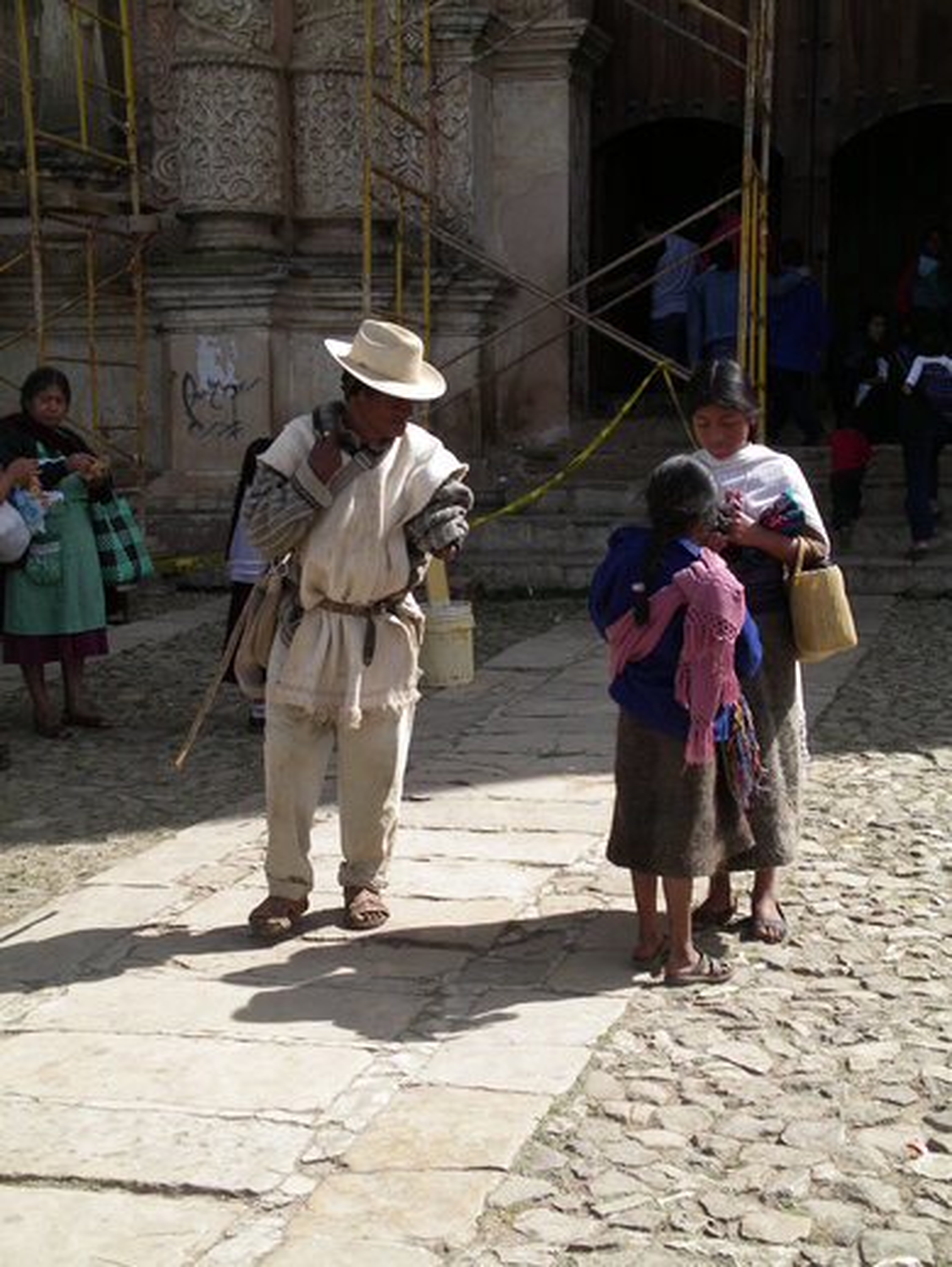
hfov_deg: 23.7
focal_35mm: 62
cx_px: 476
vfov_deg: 31.2
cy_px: 634
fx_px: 2271
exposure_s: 1/250
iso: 80
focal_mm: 12.8
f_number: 5
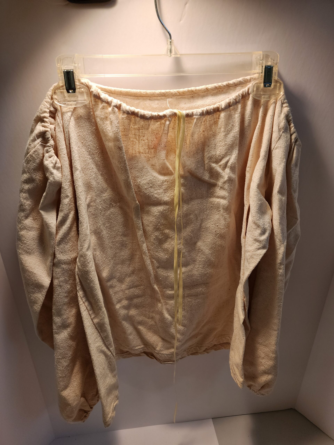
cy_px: 222
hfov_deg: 58.9
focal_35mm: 23
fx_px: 296
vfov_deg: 73.9
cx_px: 167
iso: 100
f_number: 1.8
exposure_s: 1/120
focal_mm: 6.4
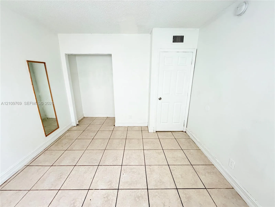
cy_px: 104
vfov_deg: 85.7
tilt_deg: -15.5
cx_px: 138
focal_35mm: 14
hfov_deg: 102.1
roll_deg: +0.3
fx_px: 111
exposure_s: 1/121
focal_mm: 2.22
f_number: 2.2
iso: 250
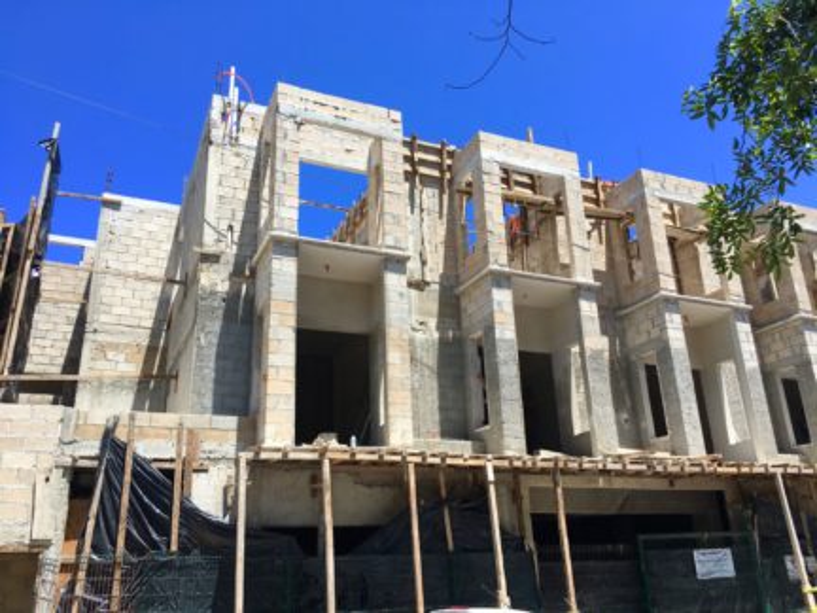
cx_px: 408
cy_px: 306
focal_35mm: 29
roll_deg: +1.5
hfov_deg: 61.7
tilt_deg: +20.2
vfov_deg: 48.2
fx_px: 684
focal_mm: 4.15
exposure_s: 1/974
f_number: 2.2
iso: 25
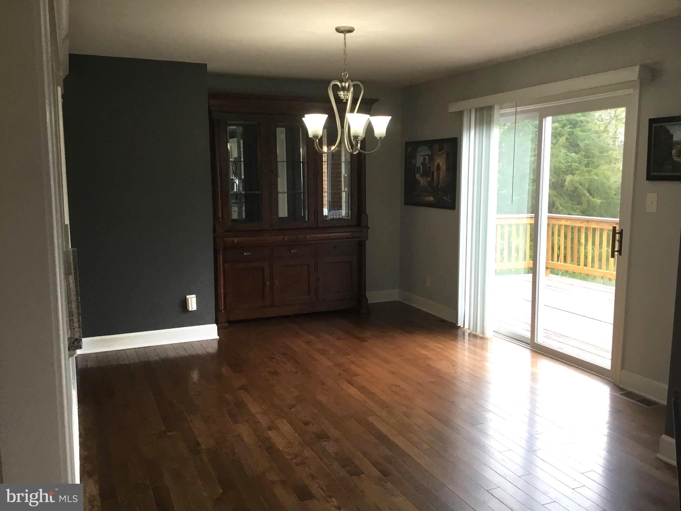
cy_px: 256
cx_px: 340
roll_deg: +0.7
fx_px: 610
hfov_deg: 58.4
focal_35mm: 31
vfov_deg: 45.4
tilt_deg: -7.5
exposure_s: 1/30
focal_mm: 3.3
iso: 25
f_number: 2.4
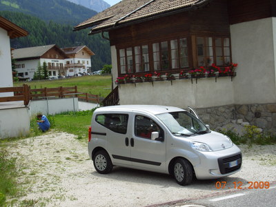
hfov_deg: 33.2
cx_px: 138
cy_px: 104
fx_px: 462
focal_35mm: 58
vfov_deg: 25.2
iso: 50
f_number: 3.3
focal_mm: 9.5
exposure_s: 1/912
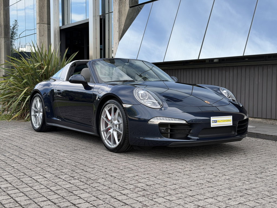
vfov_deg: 30.3
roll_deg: -0.4
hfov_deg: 39.7
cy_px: 104
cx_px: 138
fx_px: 384
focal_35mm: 48
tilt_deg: -1.9
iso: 64
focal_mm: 6.76
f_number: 1.78
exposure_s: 1/1070
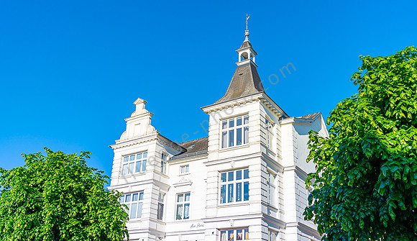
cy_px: 139
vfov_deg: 33.0
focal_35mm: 36
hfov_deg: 54.4
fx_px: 405
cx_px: 208
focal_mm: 35
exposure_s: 1/2500
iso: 100
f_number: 2.8
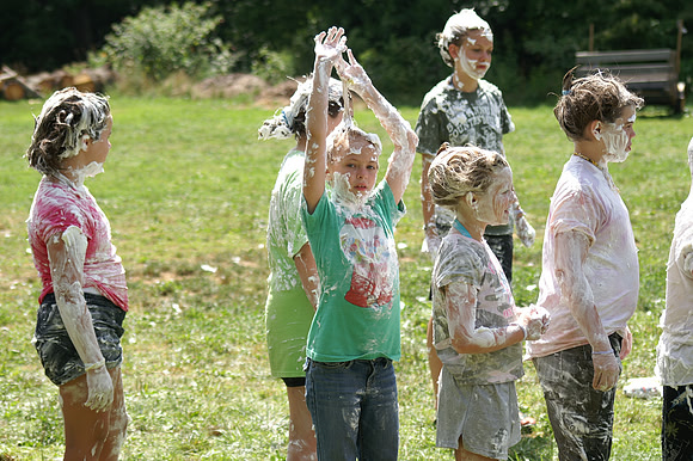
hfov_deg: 18.2
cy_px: 230
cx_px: 346
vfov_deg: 12.2
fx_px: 2164
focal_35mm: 112
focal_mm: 75
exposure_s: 1/400
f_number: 5.6
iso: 100
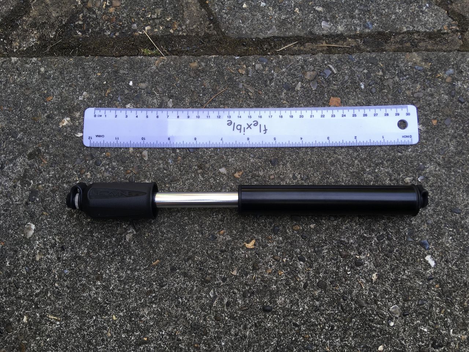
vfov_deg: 48.2
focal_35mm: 29
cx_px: 234
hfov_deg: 61.7
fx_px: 393
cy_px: 176
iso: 25
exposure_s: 1/115
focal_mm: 4.15
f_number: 2.2
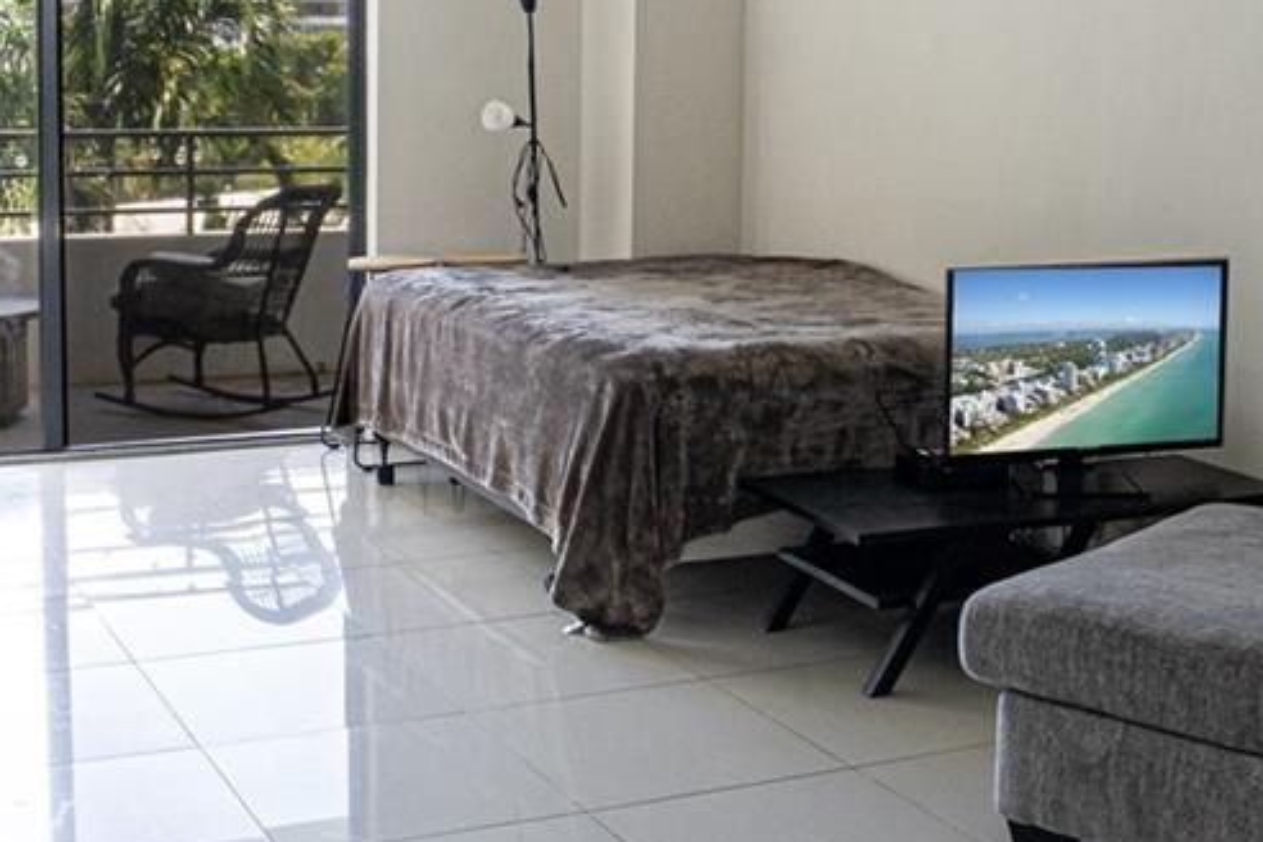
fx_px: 1824
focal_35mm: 52
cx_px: 444
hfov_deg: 37.9
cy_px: 252
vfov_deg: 25.8
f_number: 22
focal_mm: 16
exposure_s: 1/40
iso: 1000
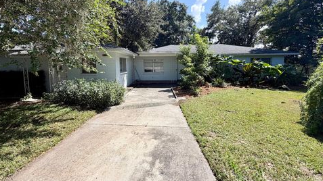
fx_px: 137
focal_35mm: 16
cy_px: 75
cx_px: 154
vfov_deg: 66.6
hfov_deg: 99.3
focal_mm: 2.22
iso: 32
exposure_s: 1/770
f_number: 2.2
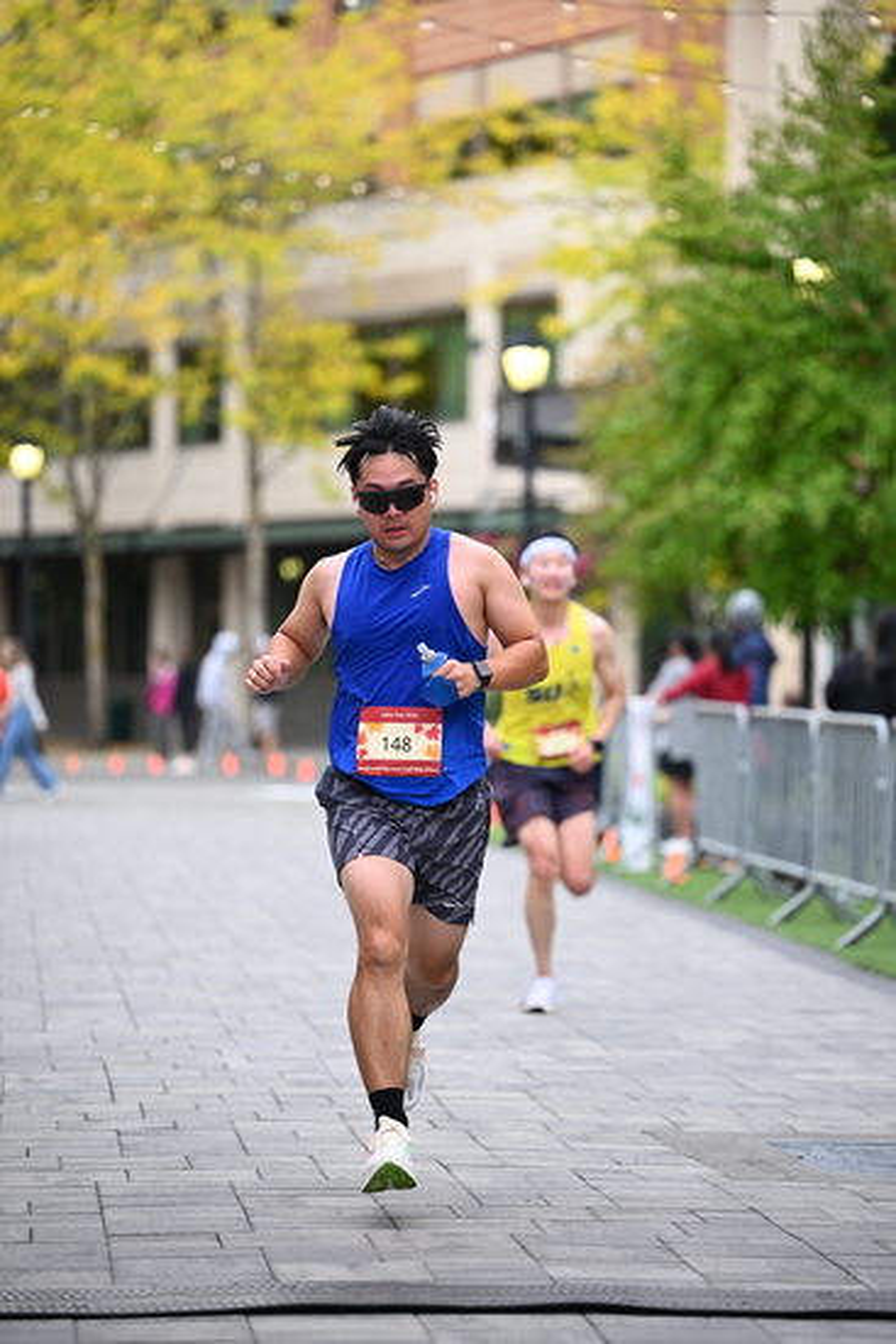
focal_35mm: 145
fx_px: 5410
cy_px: 672
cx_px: 448
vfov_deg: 14.1
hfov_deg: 9.5
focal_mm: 145
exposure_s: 1/1600
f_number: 2.8
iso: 1000
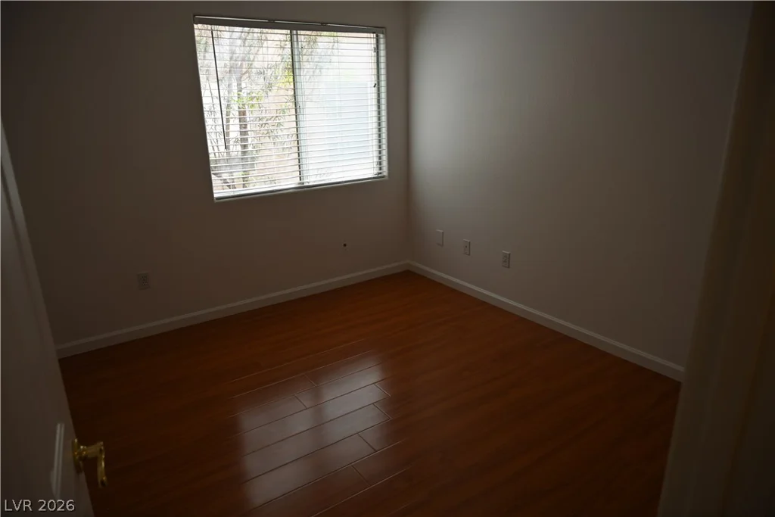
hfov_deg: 73.7
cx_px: 388
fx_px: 517
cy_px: 258
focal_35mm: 24
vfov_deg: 53.1
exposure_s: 1/60
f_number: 4.5
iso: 64
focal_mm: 24
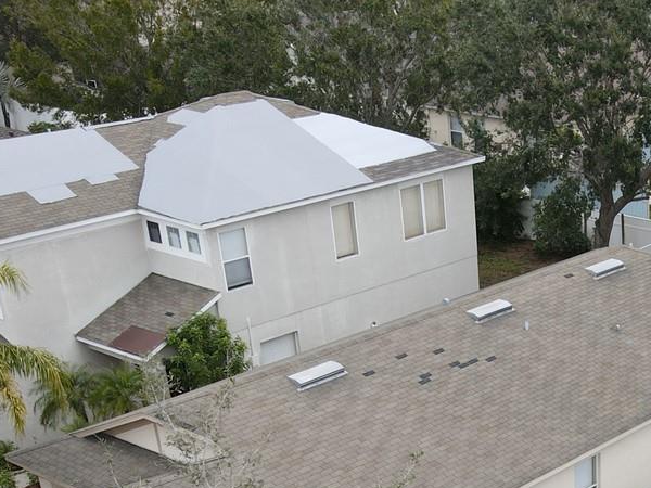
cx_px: 634
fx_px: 1204
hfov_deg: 28.6
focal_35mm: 64
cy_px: 615
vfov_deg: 21.1
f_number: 2.8
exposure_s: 1/160
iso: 100
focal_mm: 4.5
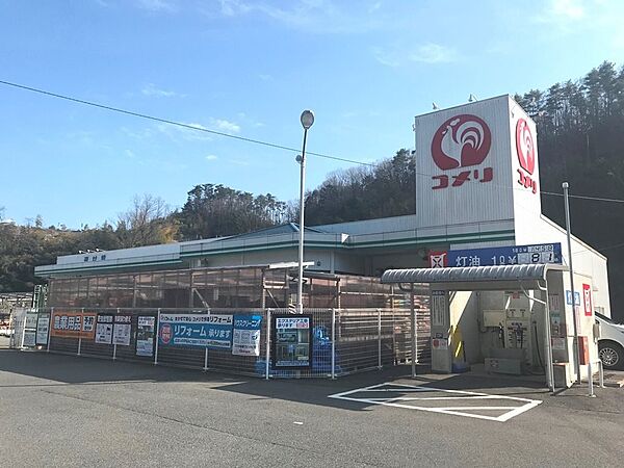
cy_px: 234
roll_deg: +0.3
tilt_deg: +9.1
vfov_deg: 49.7
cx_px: 312
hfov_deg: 63.4
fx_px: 505
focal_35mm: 28
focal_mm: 3.99
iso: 20
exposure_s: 1/2083
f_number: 1.8
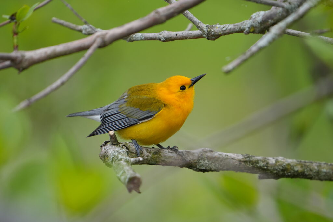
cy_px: 111
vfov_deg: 1.5
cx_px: 166
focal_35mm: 900
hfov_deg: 2.3
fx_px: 8326
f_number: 6.3
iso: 400
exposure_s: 1/500
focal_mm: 600
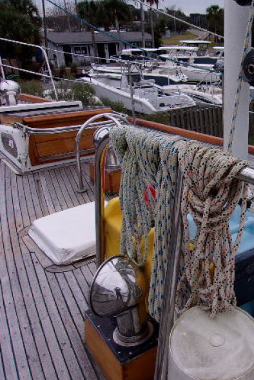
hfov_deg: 32.4
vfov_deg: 50.7
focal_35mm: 38
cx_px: 251
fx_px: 402
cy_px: 188
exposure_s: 1/90
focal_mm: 4.9
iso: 80
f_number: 10.4
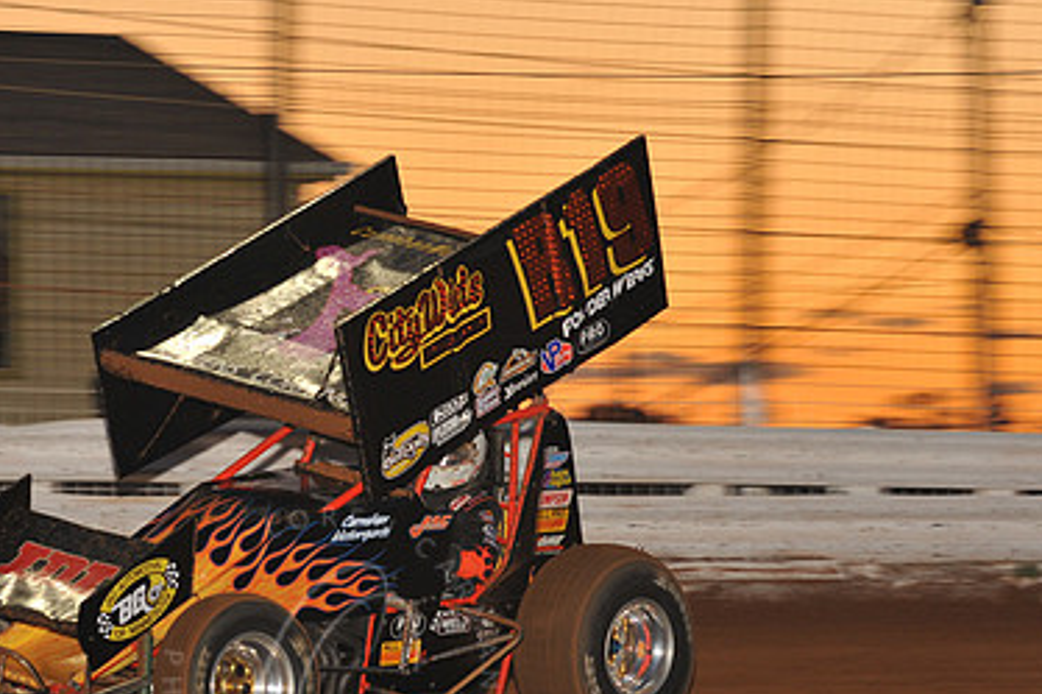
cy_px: 418
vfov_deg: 7.4
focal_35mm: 186
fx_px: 5381
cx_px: 329
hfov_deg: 11.0
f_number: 6.3
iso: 640
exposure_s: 1/320
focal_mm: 120
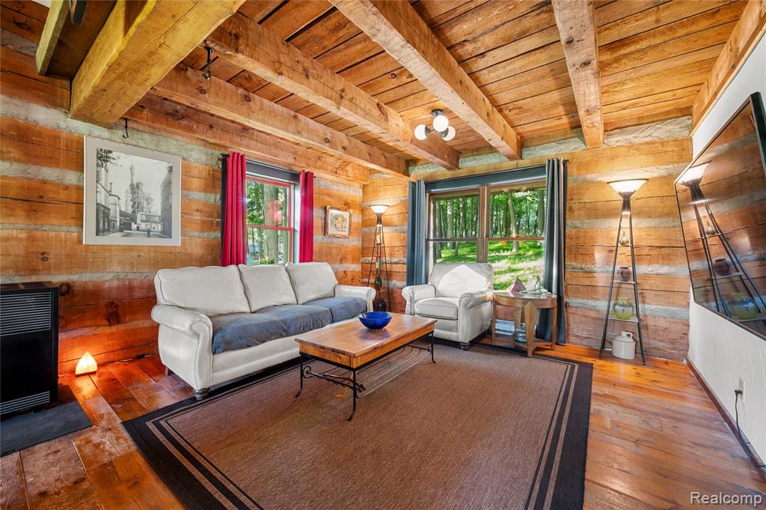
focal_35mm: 14
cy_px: 255
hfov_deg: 104.3
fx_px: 298
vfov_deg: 81.1
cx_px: 383
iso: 100
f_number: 11
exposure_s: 10
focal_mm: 14
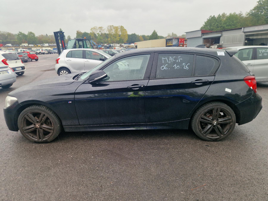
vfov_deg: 58.9
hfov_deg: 73.9
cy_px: 100
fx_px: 178
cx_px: 134
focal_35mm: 23
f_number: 1.8
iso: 50
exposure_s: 1/102
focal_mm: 5.4
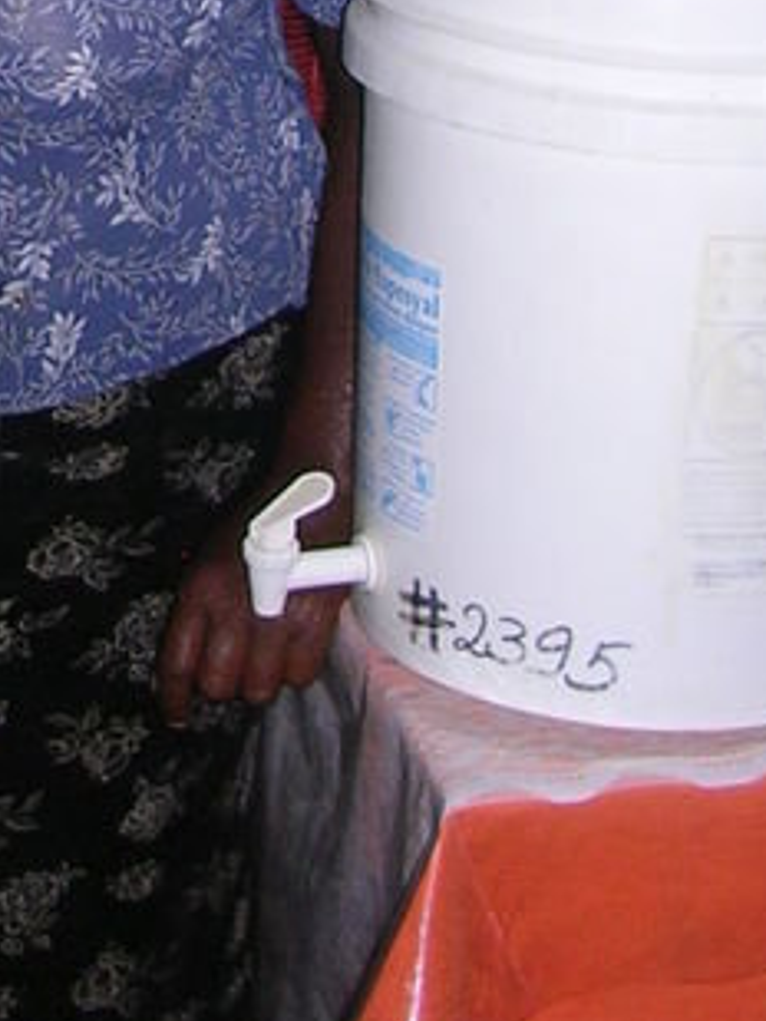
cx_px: -188
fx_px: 3715
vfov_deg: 14.9
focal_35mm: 126
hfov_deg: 11.5
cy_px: -357
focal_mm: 5.8
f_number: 2.8
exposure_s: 1/60.1
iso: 62
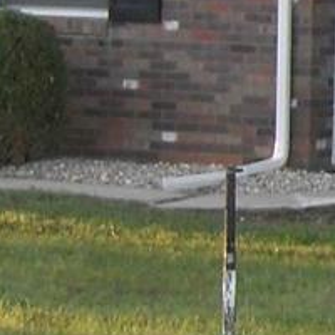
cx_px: 1112
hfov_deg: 6.0
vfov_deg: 6.6
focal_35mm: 262
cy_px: -137
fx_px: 2869
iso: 80
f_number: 2.8
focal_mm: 6.3
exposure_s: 1/90
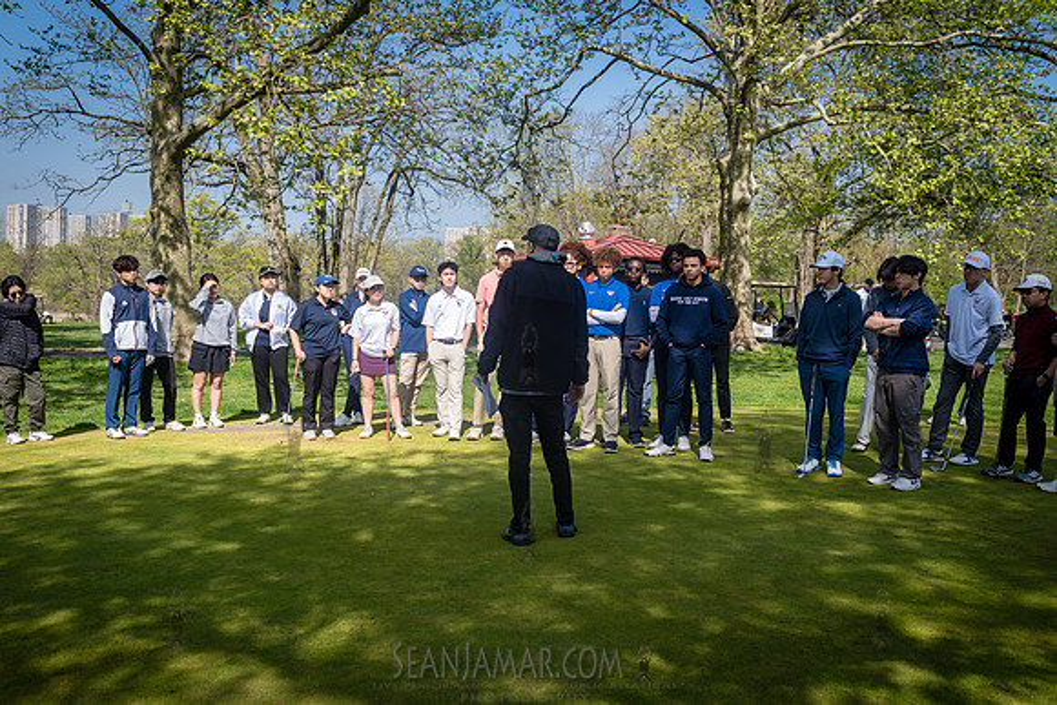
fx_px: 1028
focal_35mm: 35
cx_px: 528
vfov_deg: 37.9
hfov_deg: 54.4
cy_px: 352
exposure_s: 1/640
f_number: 6.3
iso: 200
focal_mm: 35
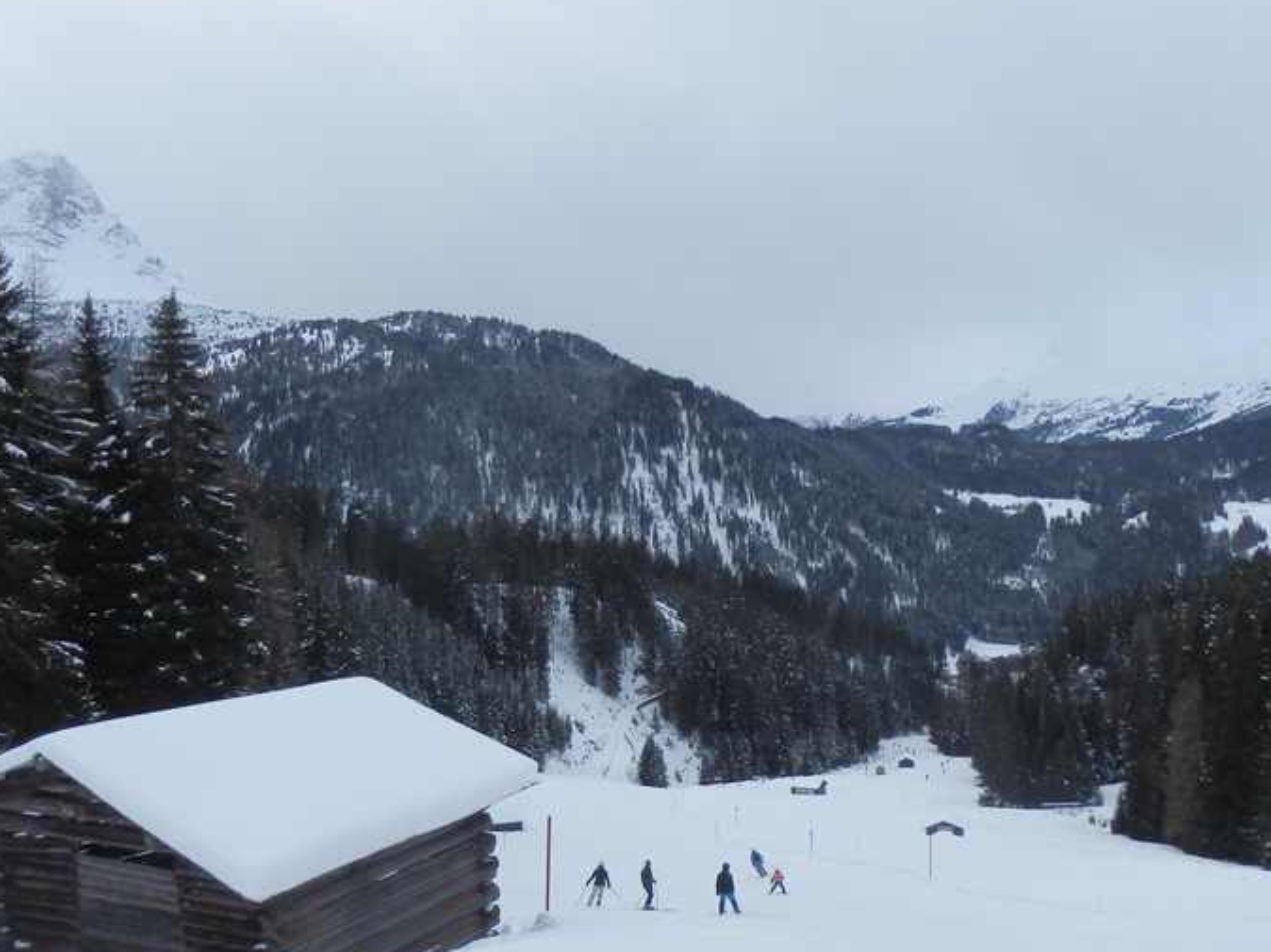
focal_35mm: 38
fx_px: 1395
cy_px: 549
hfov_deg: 48.8
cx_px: 745
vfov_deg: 37.6
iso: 80
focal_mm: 4.5
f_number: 3
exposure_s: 1/320
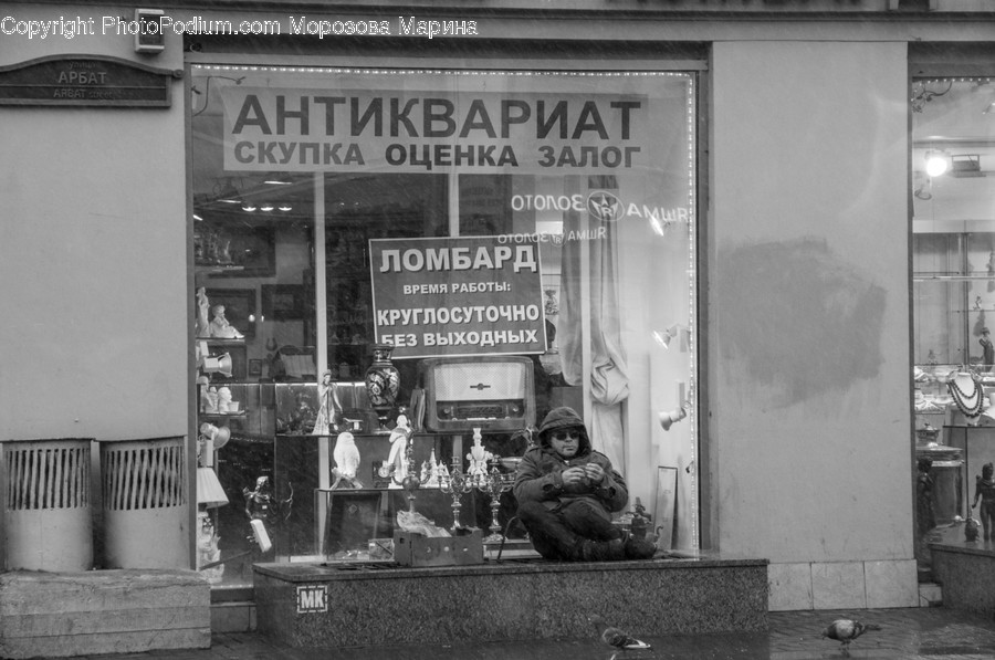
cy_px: 330
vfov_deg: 11.4
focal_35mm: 120
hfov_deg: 17.1
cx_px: 498
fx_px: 3311
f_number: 7.1
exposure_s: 1/100
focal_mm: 80
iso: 900
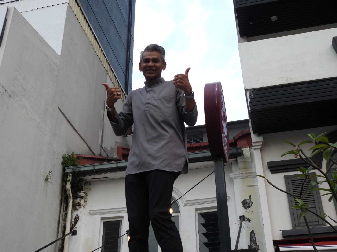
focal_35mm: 47
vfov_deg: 30.9
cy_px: 126
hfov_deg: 40.4
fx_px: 458
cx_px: 168
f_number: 3.2
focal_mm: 8.4
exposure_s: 1/160
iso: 100
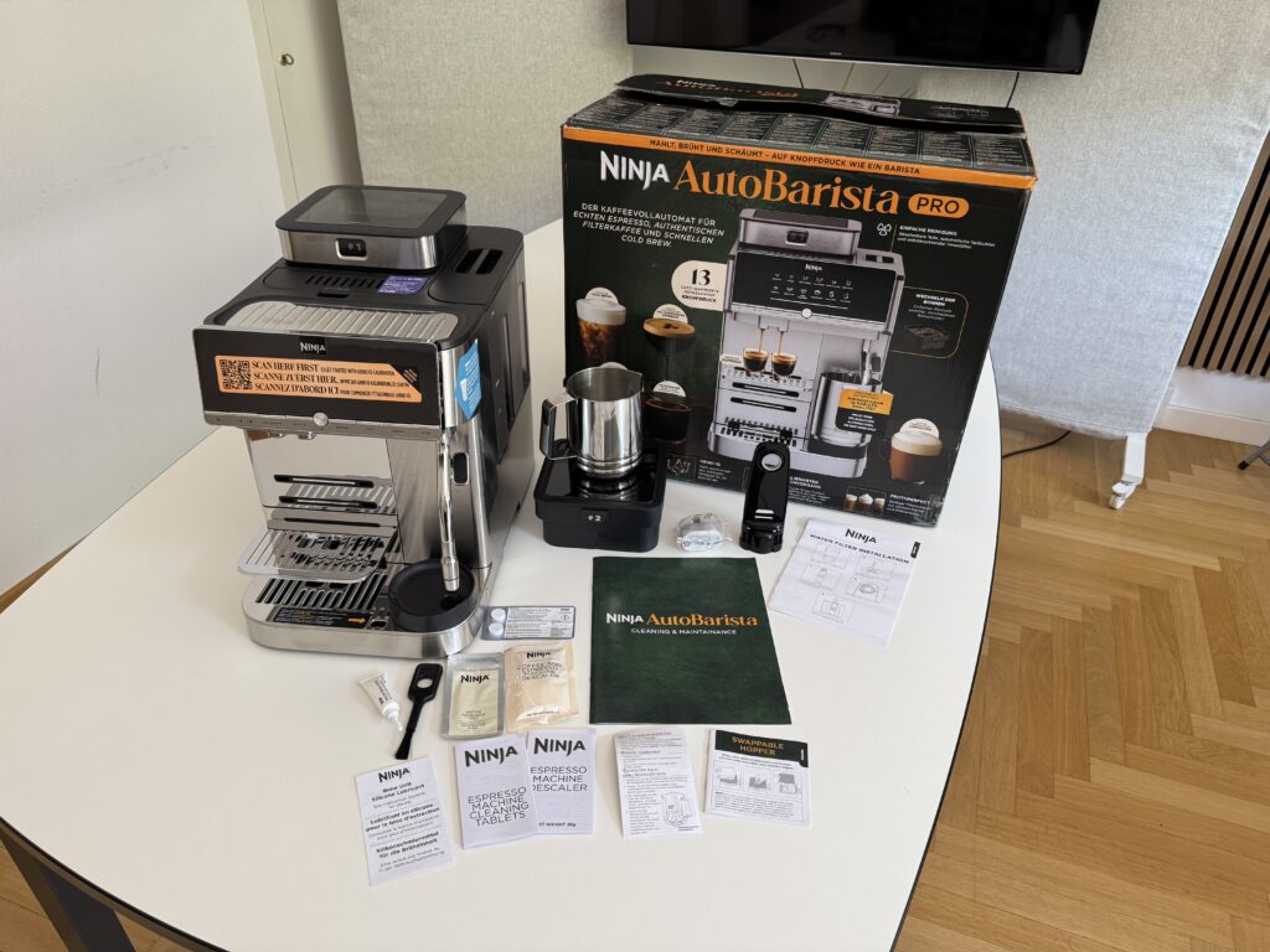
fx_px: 881
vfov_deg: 56.8
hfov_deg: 71.6
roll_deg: -1.2
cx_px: 635
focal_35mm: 24
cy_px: 476
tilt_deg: -32.9
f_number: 1.78
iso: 160
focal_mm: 6.76
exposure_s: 1/121
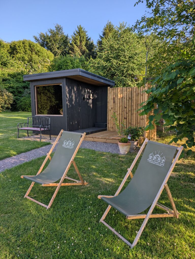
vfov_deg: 71.5
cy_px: 130
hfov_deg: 56.9
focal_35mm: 24
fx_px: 180
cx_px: 98
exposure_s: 1/372
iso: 21
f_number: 1.68
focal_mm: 6.9
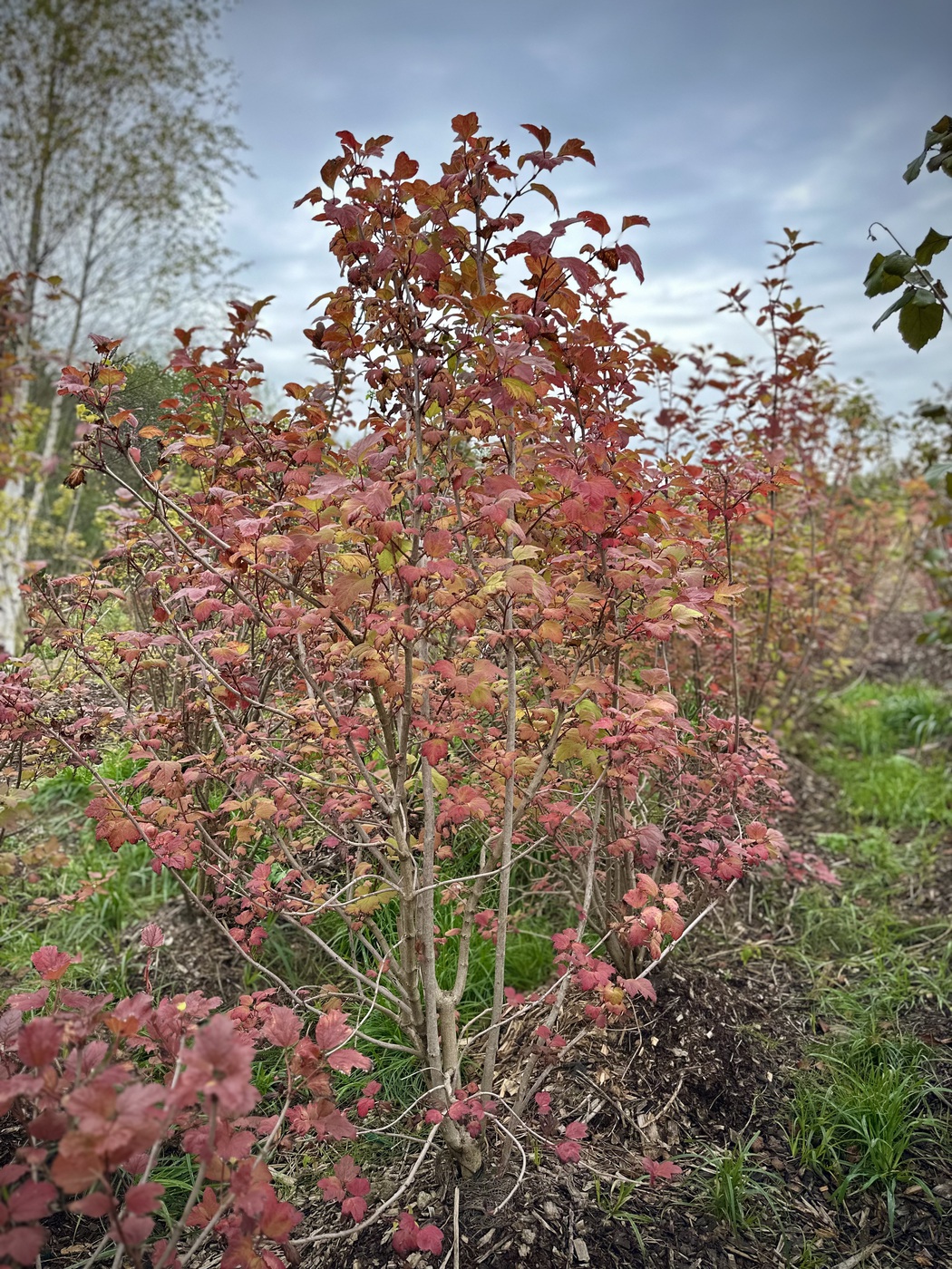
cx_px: 476
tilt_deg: -5.4
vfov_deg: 71.6
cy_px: 634
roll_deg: +0.4
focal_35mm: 24
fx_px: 880
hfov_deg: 56.8
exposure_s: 1/521
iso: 80
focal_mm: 6.86
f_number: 1.78
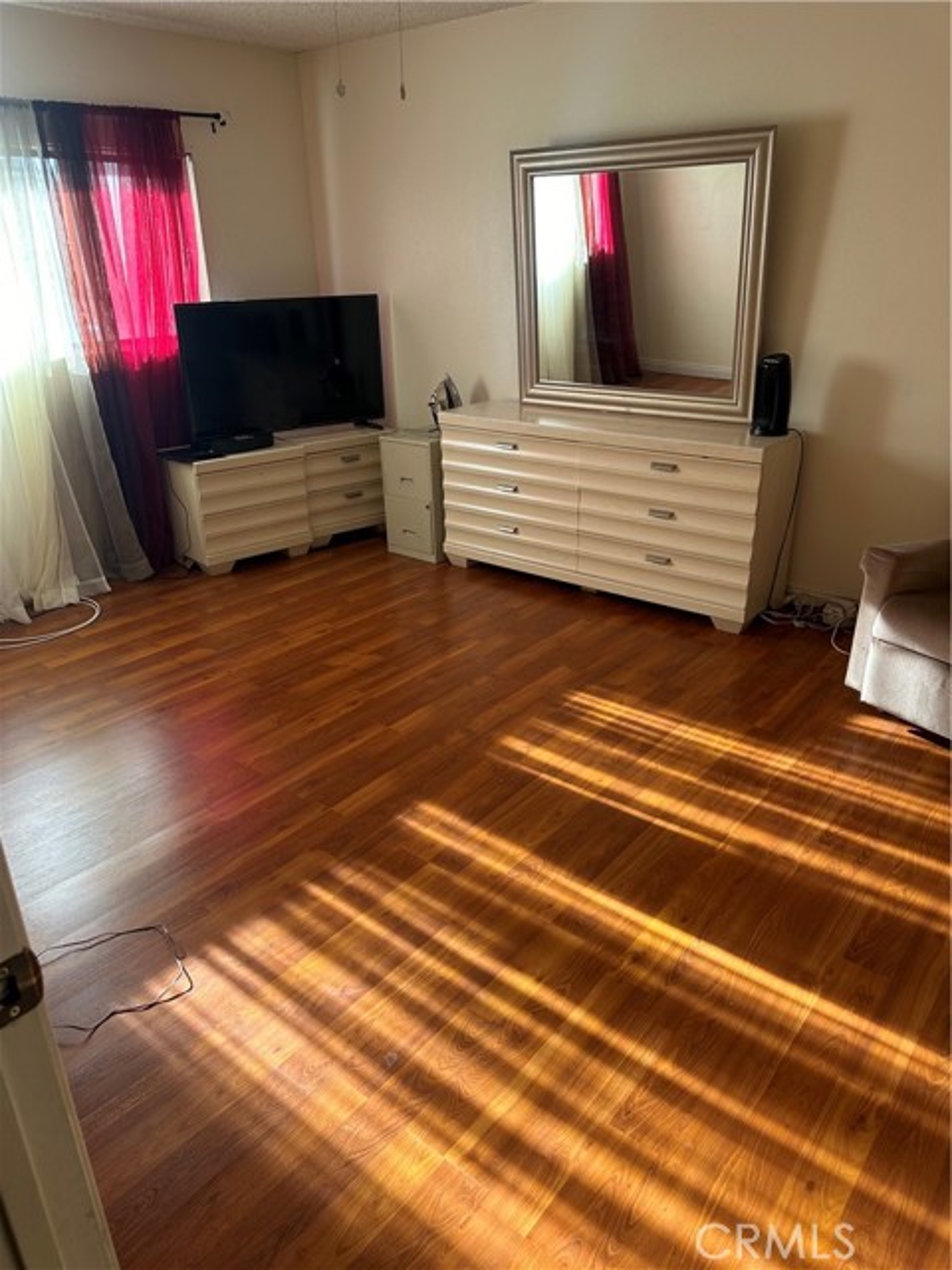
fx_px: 880
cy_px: 635
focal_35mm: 24
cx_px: 476
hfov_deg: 56.8
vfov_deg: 71.6
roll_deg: +0.7
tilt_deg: -24.1
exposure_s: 1/121
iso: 80
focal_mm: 6.86
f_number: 1.78
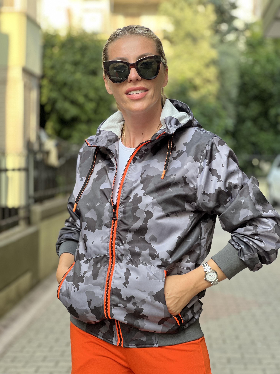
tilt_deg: -0.4
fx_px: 830
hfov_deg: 19.1
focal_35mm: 77
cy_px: 187
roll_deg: -0.4
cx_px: 140
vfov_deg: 25.3
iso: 100
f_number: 2.8
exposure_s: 1/121
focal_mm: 9
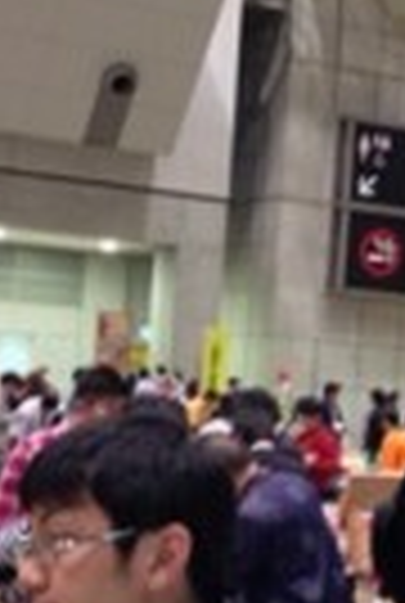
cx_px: 612
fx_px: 1931
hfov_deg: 11.5
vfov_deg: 17.7
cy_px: 414
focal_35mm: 115
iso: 125
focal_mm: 4.13
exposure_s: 1/20
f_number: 2.4
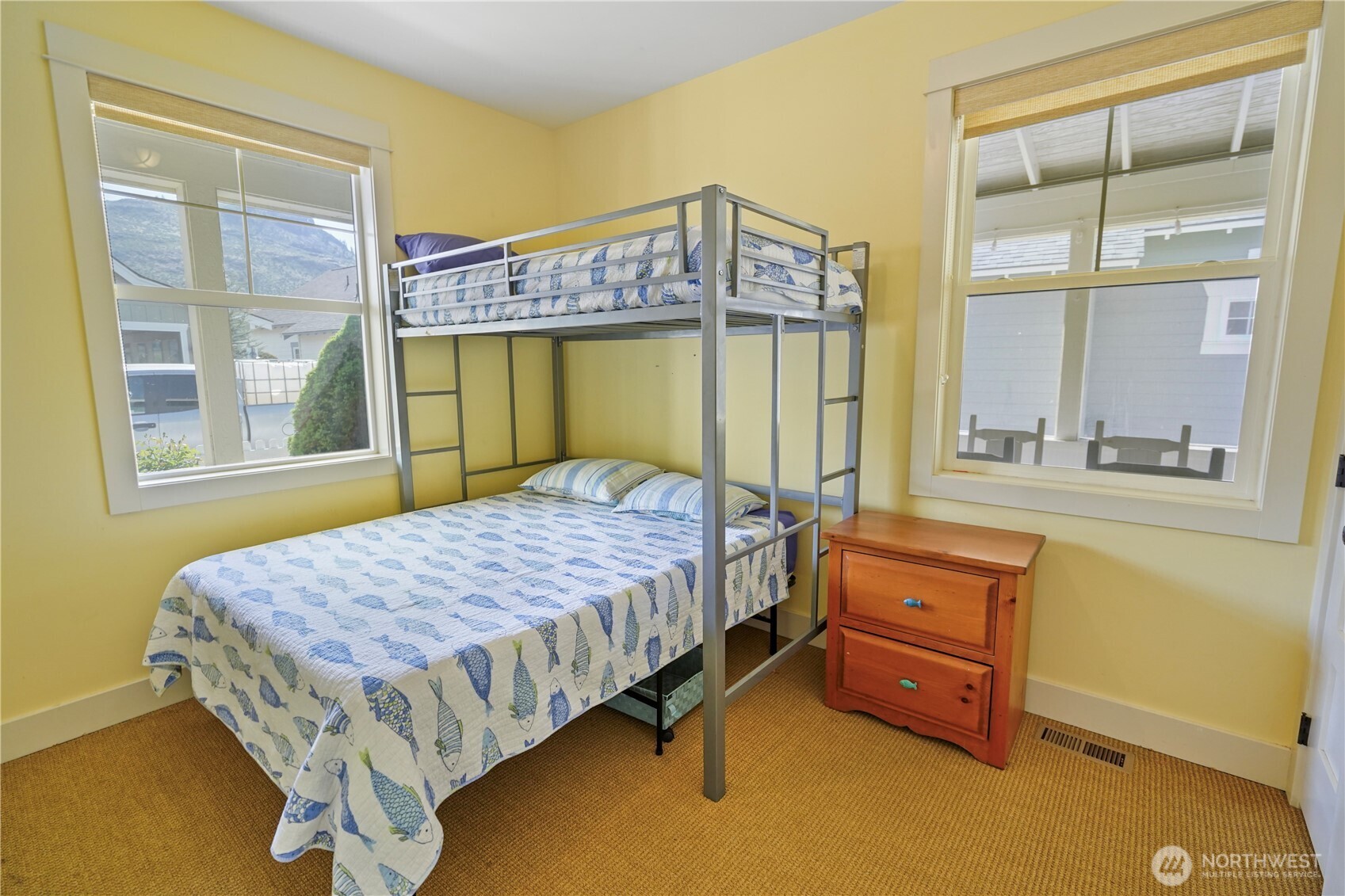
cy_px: 448
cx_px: 672
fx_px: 598
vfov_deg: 73.7
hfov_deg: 96.7
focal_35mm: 16
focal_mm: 16
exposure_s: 1/50
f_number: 4.5
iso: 2000
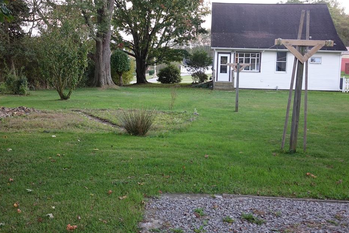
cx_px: 162
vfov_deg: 28.6
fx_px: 455
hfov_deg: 41.9
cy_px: 112
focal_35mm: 47
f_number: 2.8
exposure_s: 1/50
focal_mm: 15.78
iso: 400
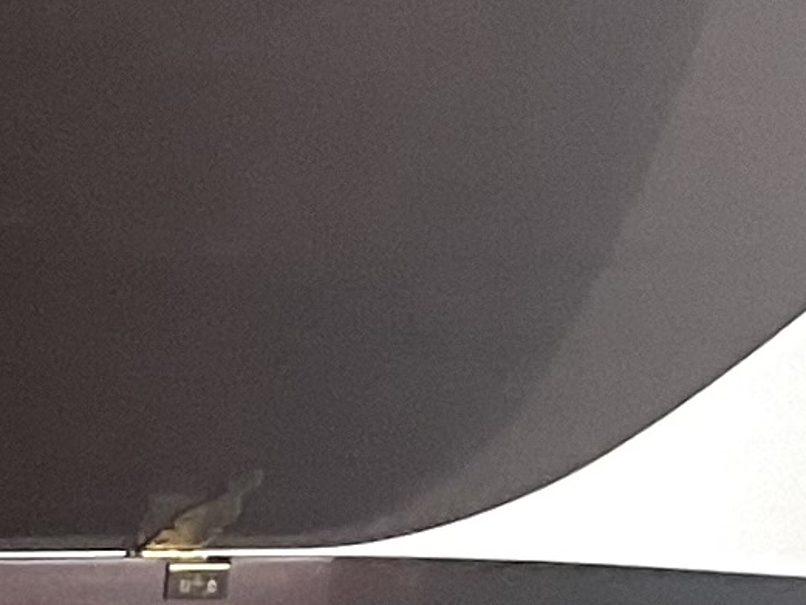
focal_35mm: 191
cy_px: 927
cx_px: -1565
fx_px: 4448
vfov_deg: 7.6
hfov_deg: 8.7
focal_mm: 5.1
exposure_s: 1/60
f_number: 1.6
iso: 320
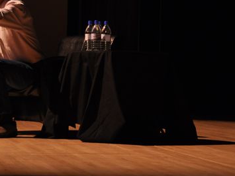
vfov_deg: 11.0
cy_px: 55
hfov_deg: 14.6
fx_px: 916
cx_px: 58
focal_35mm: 135
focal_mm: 52
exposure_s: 1/20
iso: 1000
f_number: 5
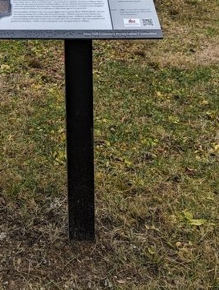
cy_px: -2
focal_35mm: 53
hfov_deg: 26.5
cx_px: 14
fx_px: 446
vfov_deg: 33.0
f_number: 1.85
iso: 47
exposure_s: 1/168
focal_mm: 6.81
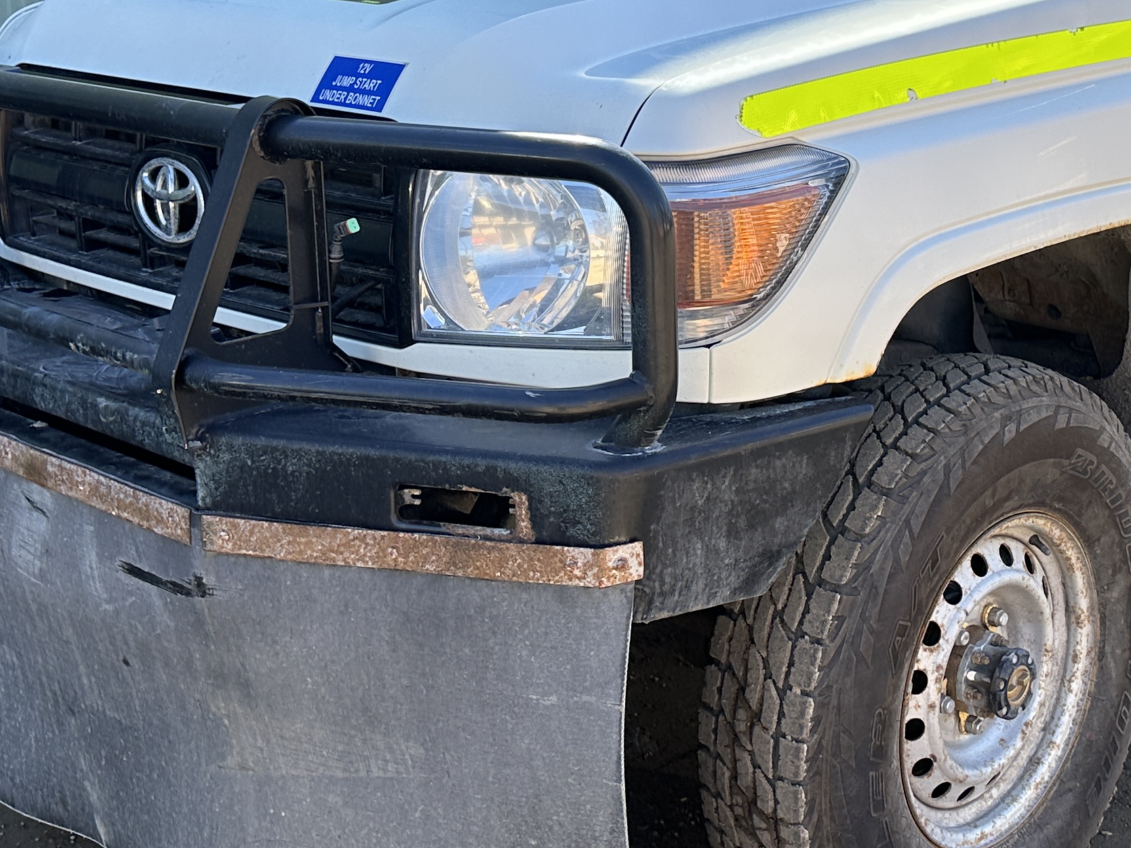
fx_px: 1895
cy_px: 184
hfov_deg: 32.5
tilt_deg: -7.8
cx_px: 863
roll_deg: -0.2
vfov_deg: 24.9
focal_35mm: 58
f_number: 1.78
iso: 80
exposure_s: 1/918
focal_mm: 6.86
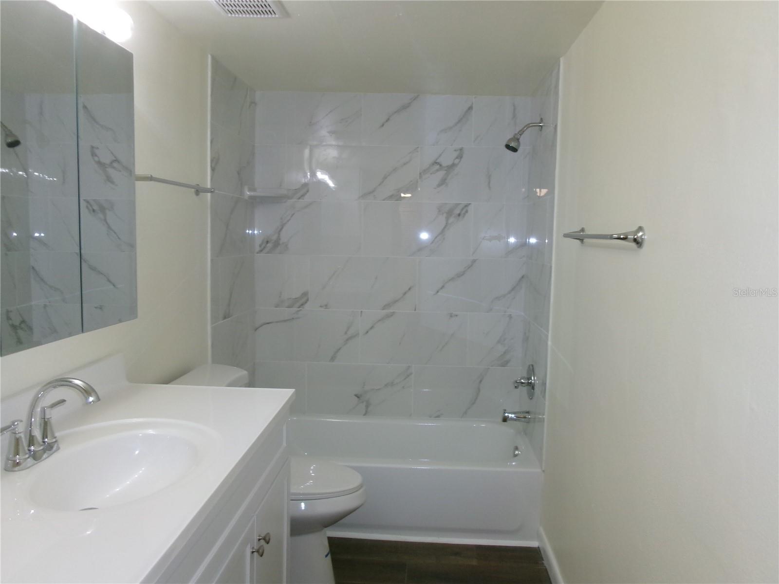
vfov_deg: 49.7
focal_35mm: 28
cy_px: 292
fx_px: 630
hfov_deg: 63.4
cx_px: 390
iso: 200
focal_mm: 5.1
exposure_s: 1/34
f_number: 3.9
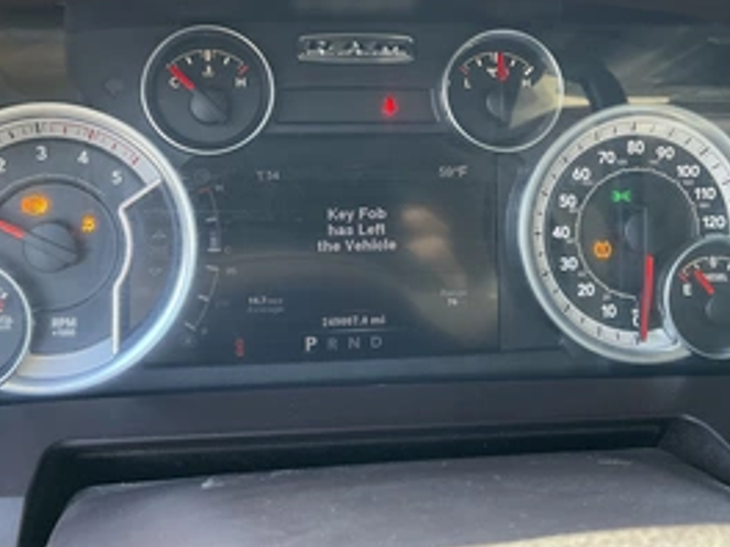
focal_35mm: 44
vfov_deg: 32.5
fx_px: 928
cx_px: 343
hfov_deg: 42.9
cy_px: 171
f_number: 1.8
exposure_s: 1/60
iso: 125
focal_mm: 3
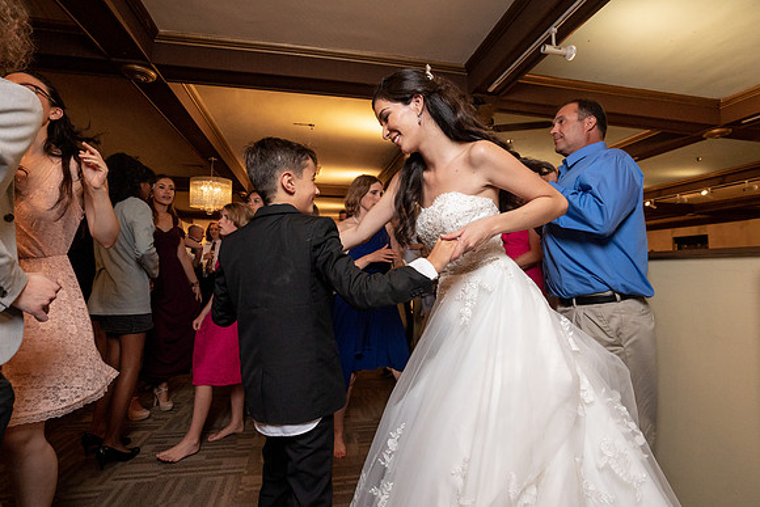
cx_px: 380
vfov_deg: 69.5
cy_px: 238
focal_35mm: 17
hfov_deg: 92.3
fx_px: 365
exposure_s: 1/200
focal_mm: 16
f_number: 5.6
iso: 2000
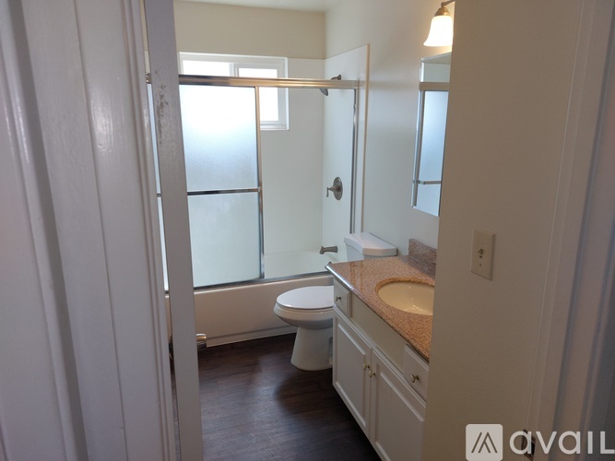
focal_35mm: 24
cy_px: 230
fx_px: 426
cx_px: 308
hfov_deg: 71.6
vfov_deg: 56.8
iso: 64
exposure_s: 1/120
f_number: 1.8
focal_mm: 5.23
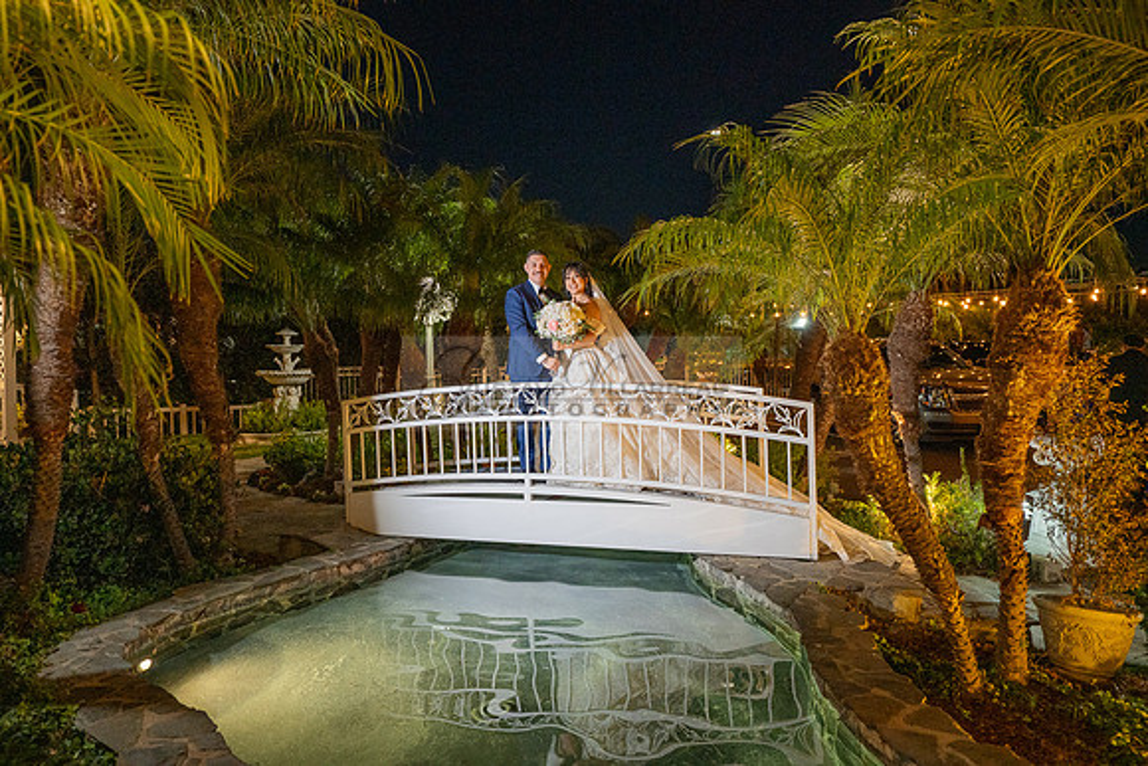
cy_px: 383
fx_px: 765
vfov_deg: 53.2
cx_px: 574
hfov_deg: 73.7
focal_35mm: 24
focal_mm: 24
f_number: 2.8
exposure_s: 1/200
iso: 2000
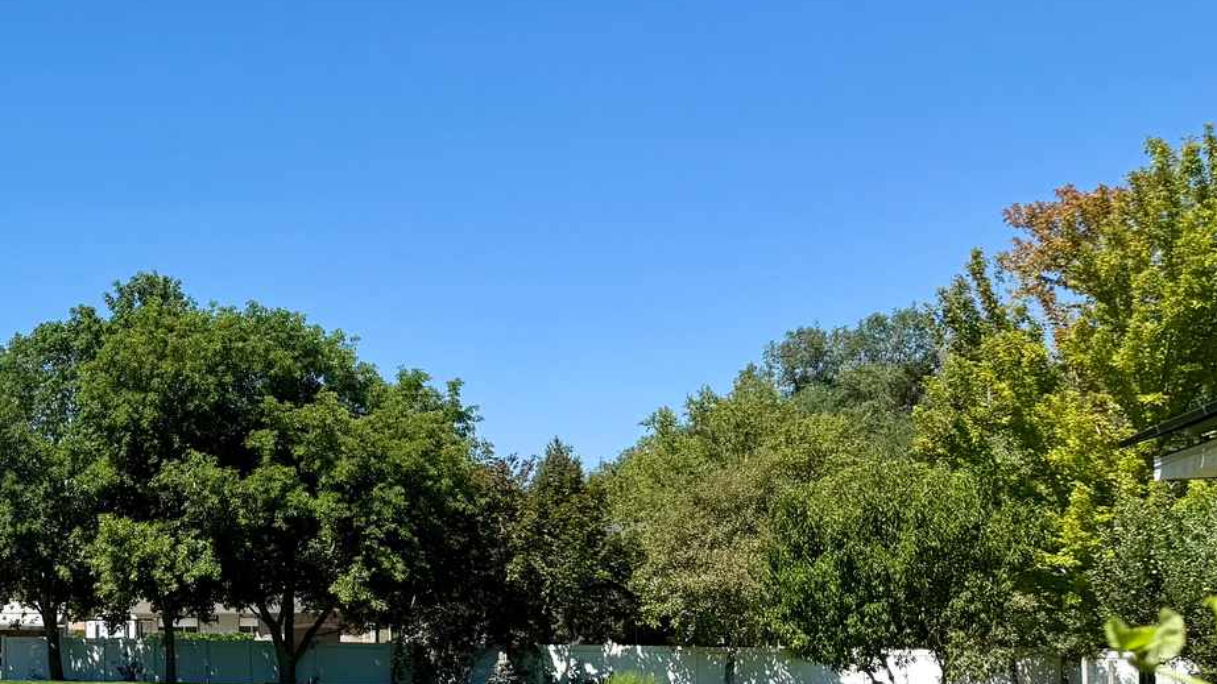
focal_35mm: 58
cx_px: -127
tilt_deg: +2.0
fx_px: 1871
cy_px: 539
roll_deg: +0.6
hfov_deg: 31.8
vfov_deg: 20.5
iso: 80
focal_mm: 6.76
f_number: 1.78
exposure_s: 1/4975
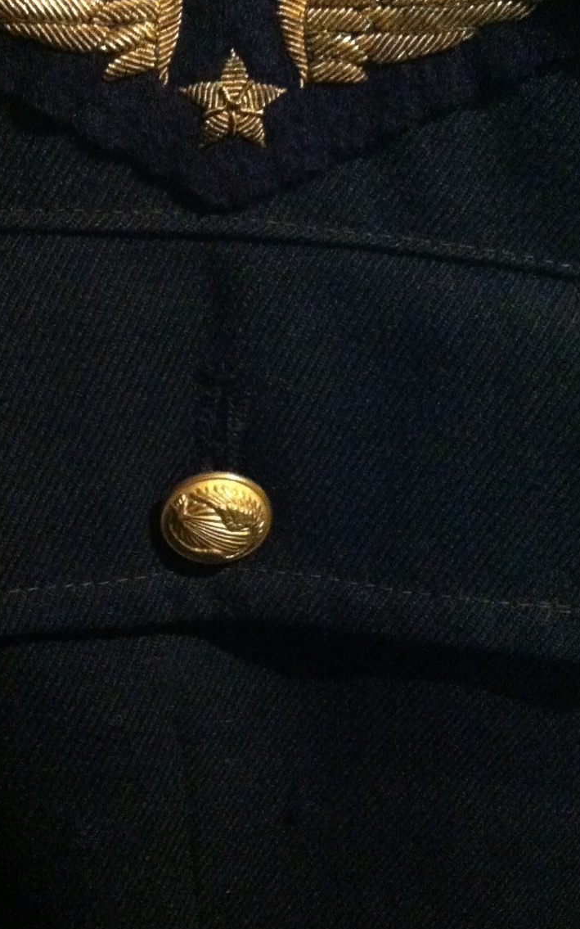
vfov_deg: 36.7
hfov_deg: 23.5
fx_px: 1392
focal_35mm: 55
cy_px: 341
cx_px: 230
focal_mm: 3.85
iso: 1000
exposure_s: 1/15
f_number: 2.8
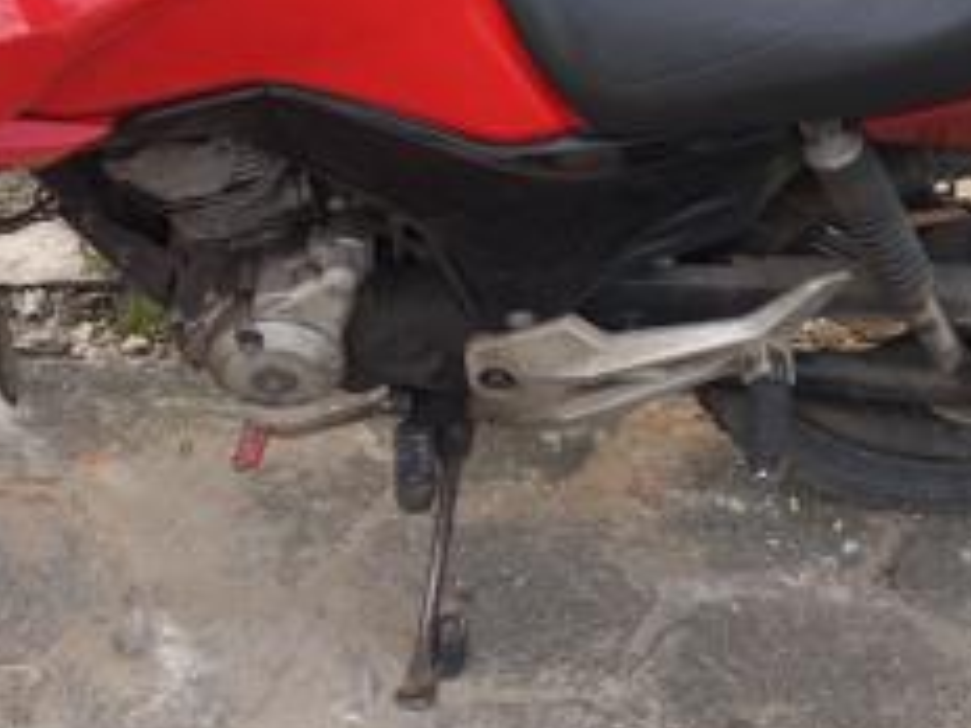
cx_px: 465
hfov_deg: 28.2
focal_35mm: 69
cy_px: -17
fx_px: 1935
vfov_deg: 20.6
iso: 25
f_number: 1.8
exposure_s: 1/133
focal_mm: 4.6
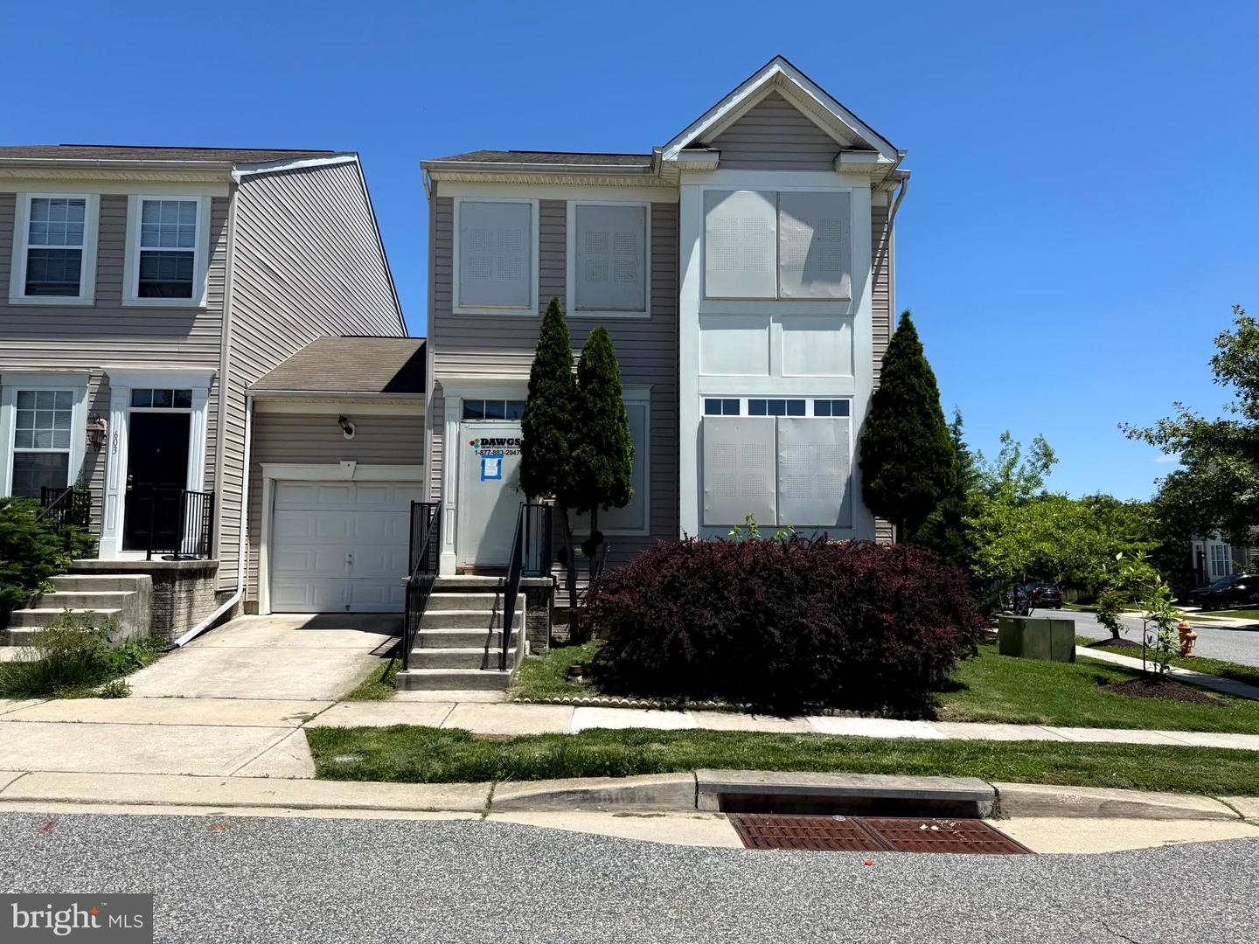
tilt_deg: +5.7
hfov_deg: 71.6
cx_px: 630
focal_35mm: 24
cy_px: 472
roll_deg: +0.0
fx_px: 873
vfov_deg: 56.8
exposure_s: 1/5319
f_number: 1.78
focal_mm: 6.76
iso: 80
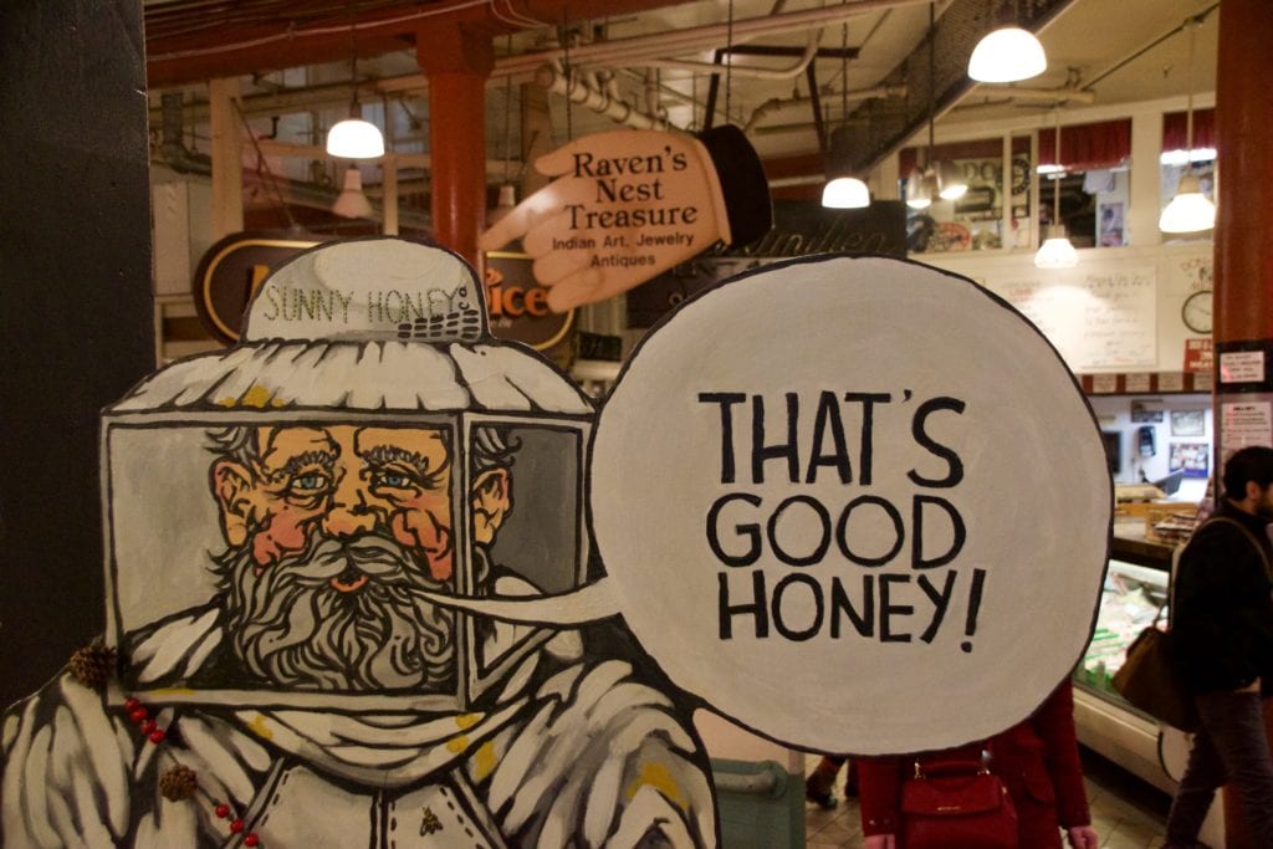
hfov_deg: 49.5
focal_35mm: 39
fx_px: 1379
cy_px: 424
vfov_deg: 34.2
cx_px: 636
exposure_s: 1/80
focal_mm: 26
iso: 3200
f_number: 5.6
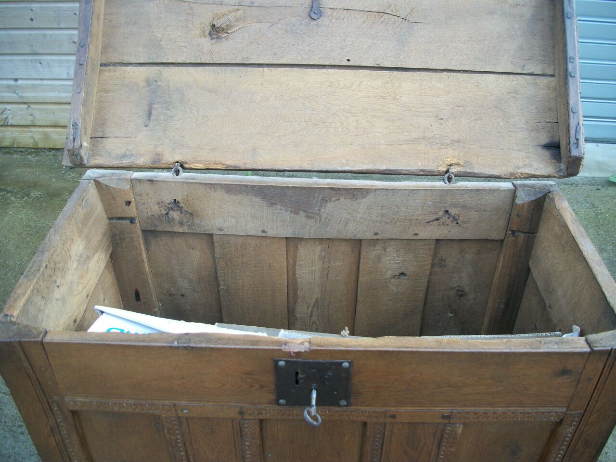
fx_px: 569
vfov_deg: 44.2
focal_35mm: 32
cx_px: 308
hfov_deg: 56.8
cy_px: 231
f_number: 2.9
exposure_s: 1/160
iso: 80
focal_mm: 5.7
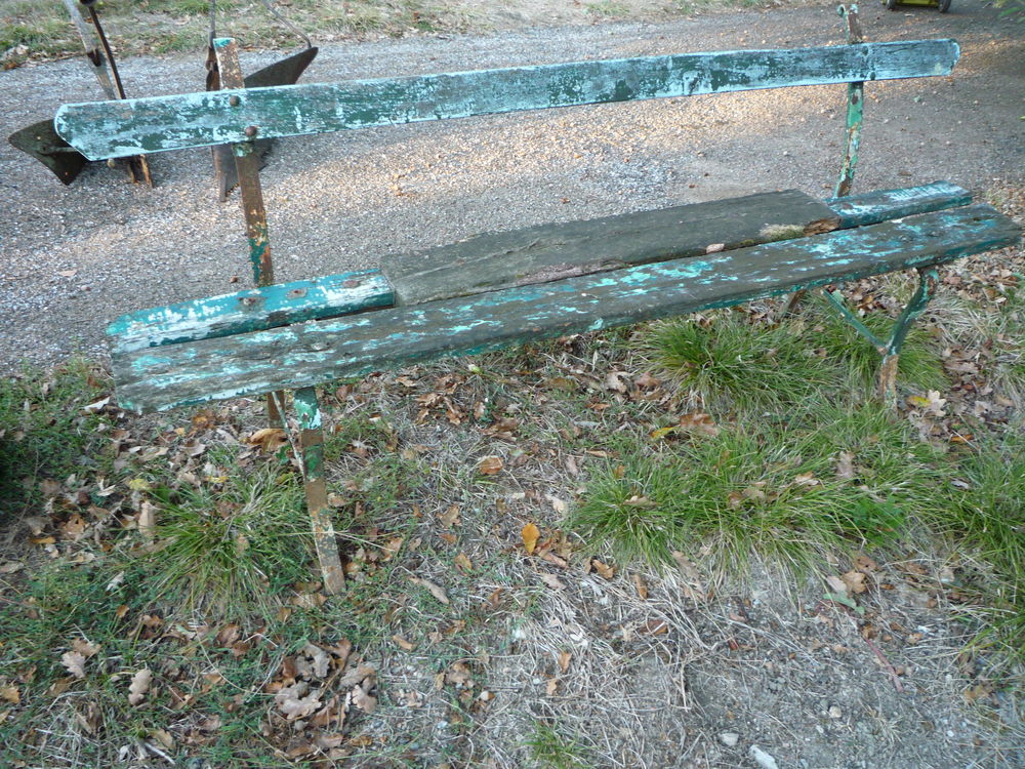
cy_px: 384
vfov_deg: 46.8
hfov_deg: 60.0
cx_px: 512
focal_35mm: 30
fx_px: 888
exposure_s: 1/30
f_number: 3.3
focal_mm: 5.2
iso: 160
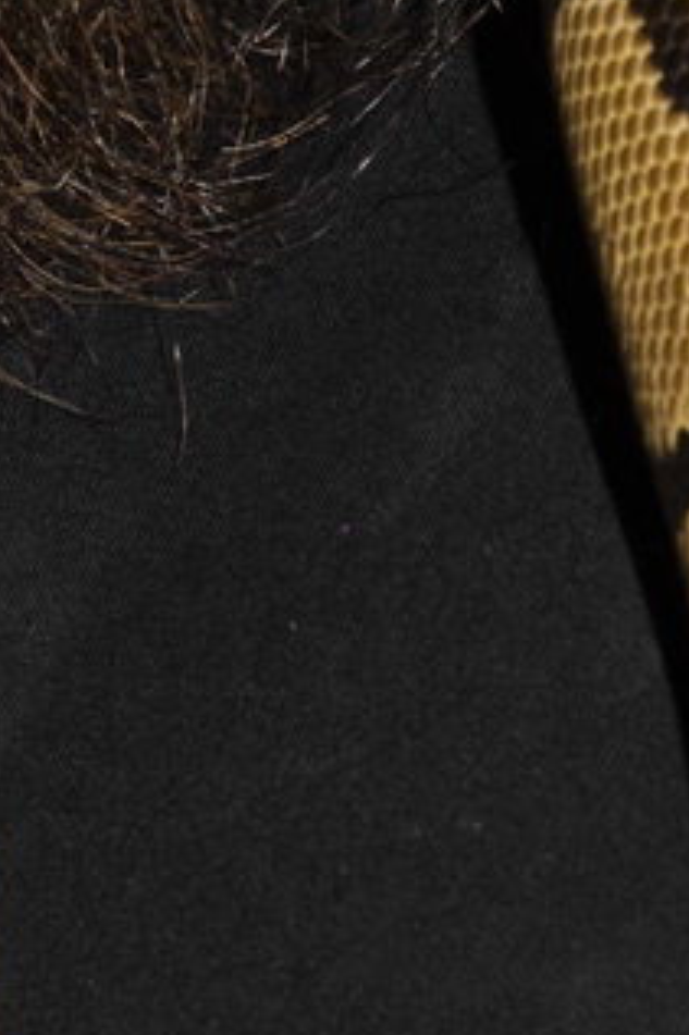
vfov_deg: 3.0
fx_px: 19829
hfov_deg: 2.0
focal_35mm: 690
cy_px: -1394
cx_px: 167
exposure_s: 1/125
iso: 500
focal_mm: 135
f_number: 13
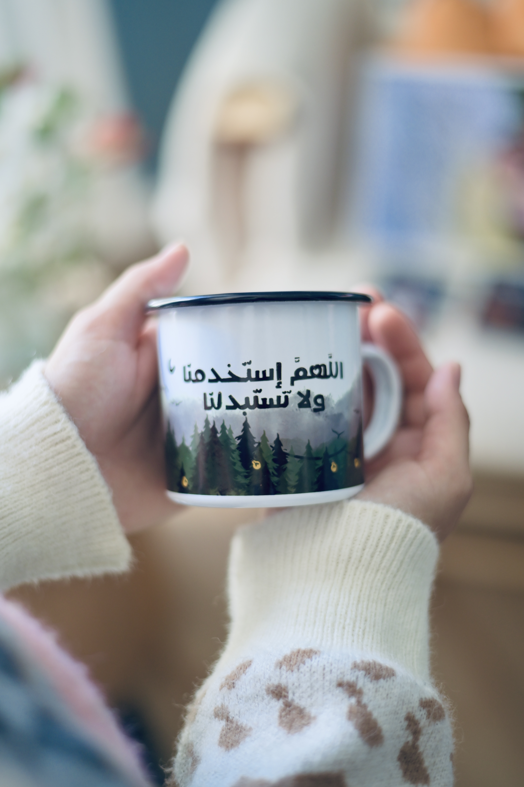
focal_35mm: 50
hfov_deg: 27.0
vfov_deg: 39.6
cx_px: 262
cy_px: 394
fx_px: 1092
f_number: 1.8
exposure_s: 1/200
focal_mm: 50
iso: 640
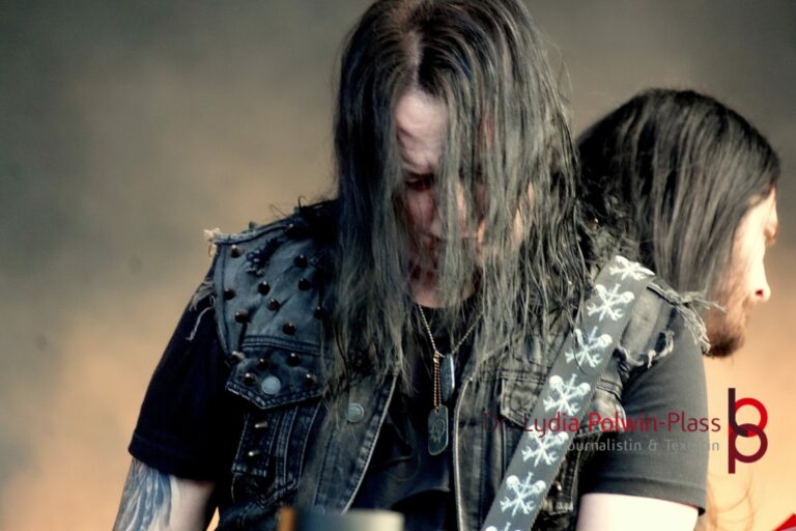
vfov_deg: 3.7
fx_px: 8125
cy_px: 266
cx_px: 398
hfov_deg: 5.6
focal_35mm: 368
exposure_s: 1/400
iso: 5000
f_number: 6.3
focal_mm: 245
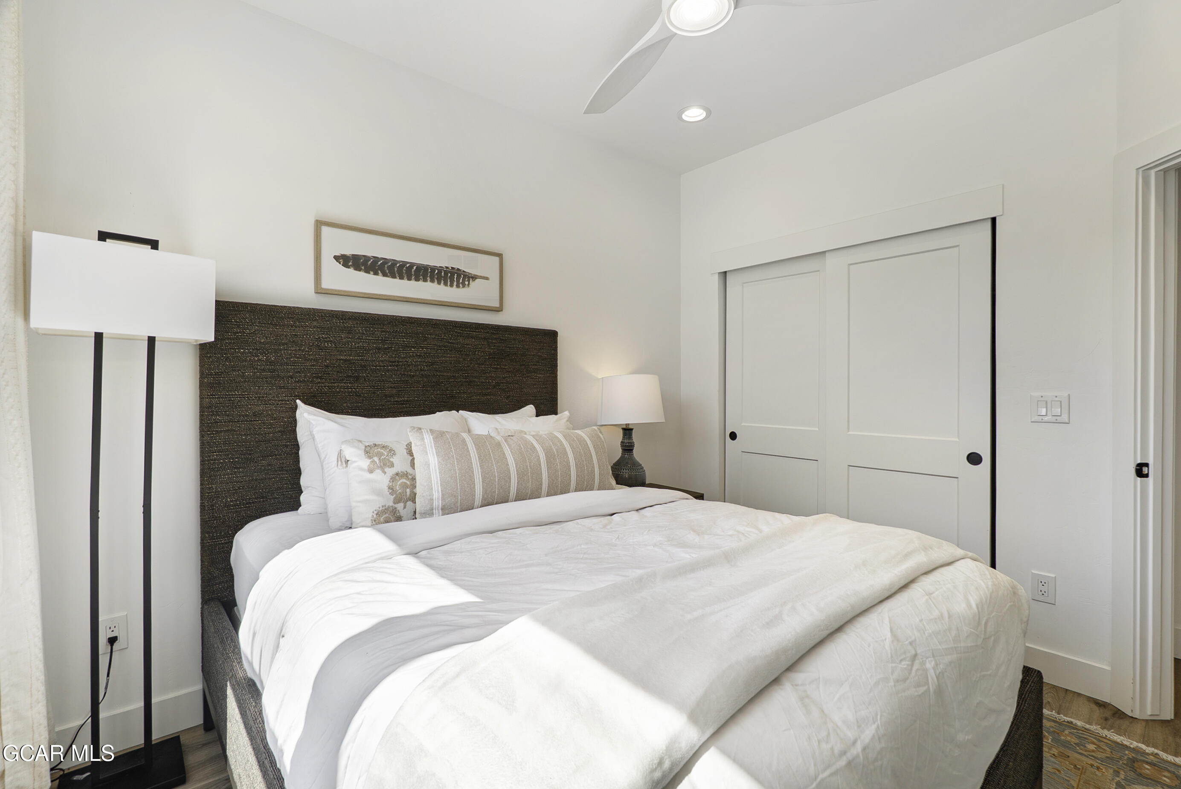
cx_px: 590
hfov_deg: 100.4
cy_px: 394
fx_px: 492
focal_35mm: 15
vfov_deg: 77.4
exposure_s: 1/13
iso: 100
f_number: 10
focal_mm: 10
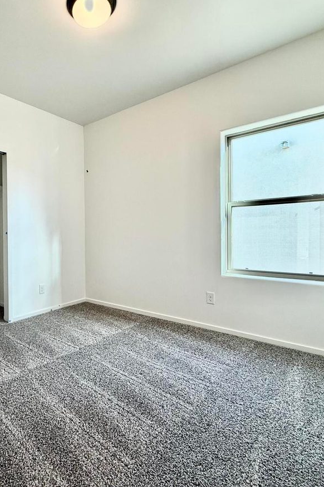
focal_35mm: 20
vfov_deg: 84.0
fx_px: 270
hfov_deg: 58.8
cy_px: 237
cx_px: 83
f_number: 2.2
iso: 160
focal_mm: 2.22
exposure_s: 1/120
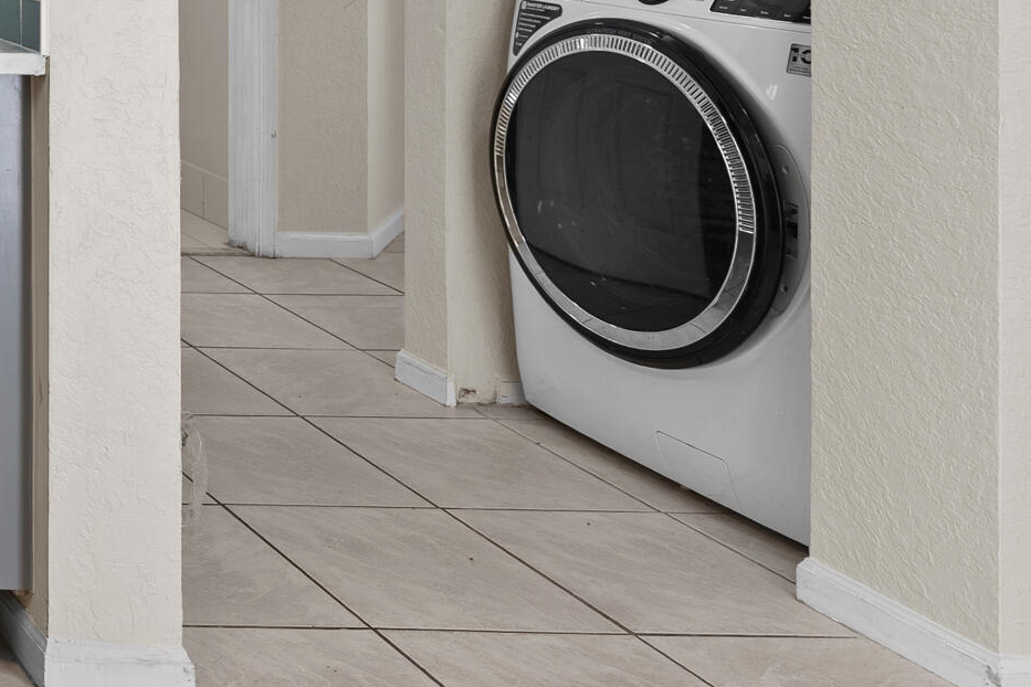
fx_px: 1289
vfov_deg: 26.6
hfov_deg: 26.5
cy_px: -128
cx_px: -609
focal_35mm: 45
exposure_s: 1/8
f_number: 4
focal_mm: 14
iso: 100
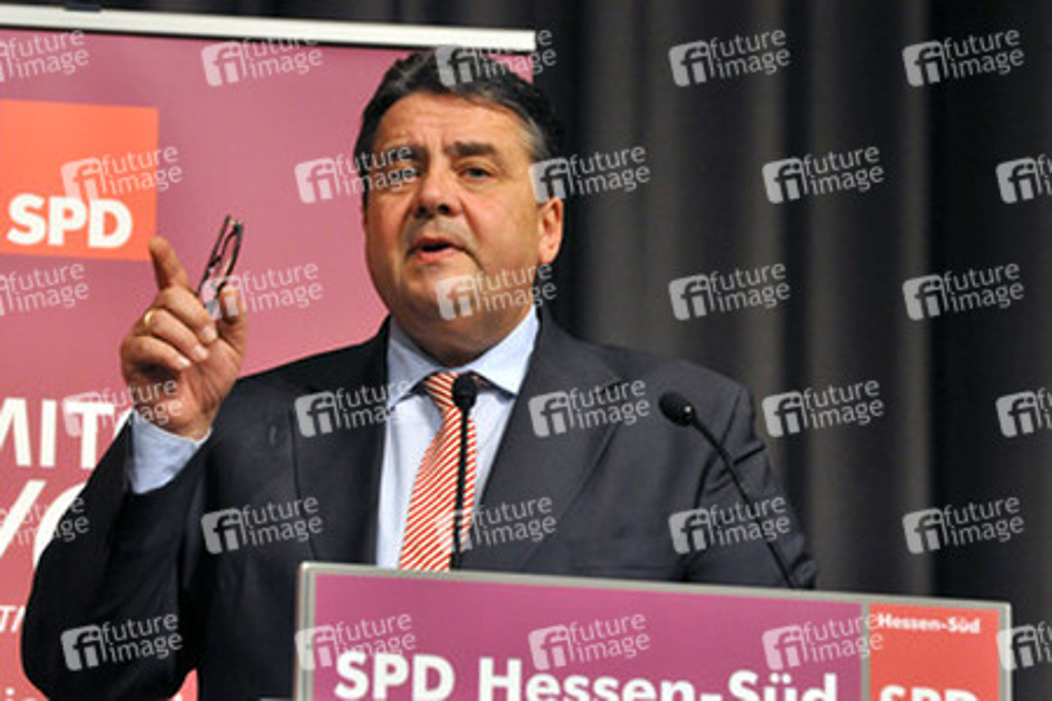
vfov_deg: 6.5
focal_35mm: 210
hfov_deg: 9.8
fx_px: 6136
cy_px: 350
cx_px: 526
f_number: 7.1
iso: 2000
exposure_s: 1/125
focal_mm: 140
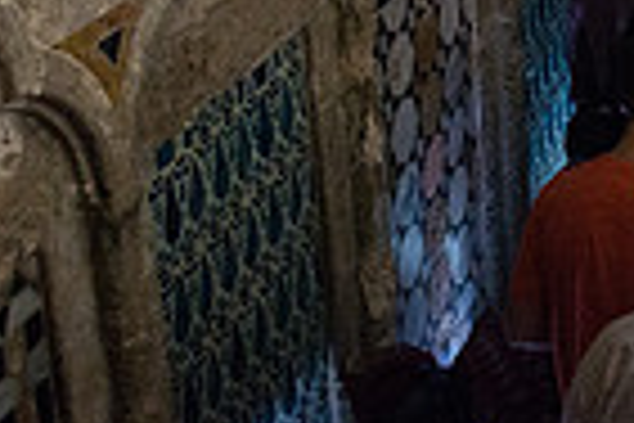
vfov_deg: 12.5
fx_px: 1743
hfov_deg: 19.2
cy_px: -371
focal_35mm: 99
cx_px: 800
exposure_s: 1/250
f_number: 2.8
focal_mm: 24
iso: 3200
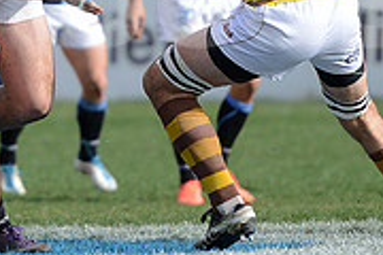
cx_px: -121
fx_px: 6691
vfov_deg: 2.2
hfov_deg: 3.3
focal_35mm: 629
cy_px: -24
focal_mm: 195
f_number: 2.8
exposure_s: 1/1250
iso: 250
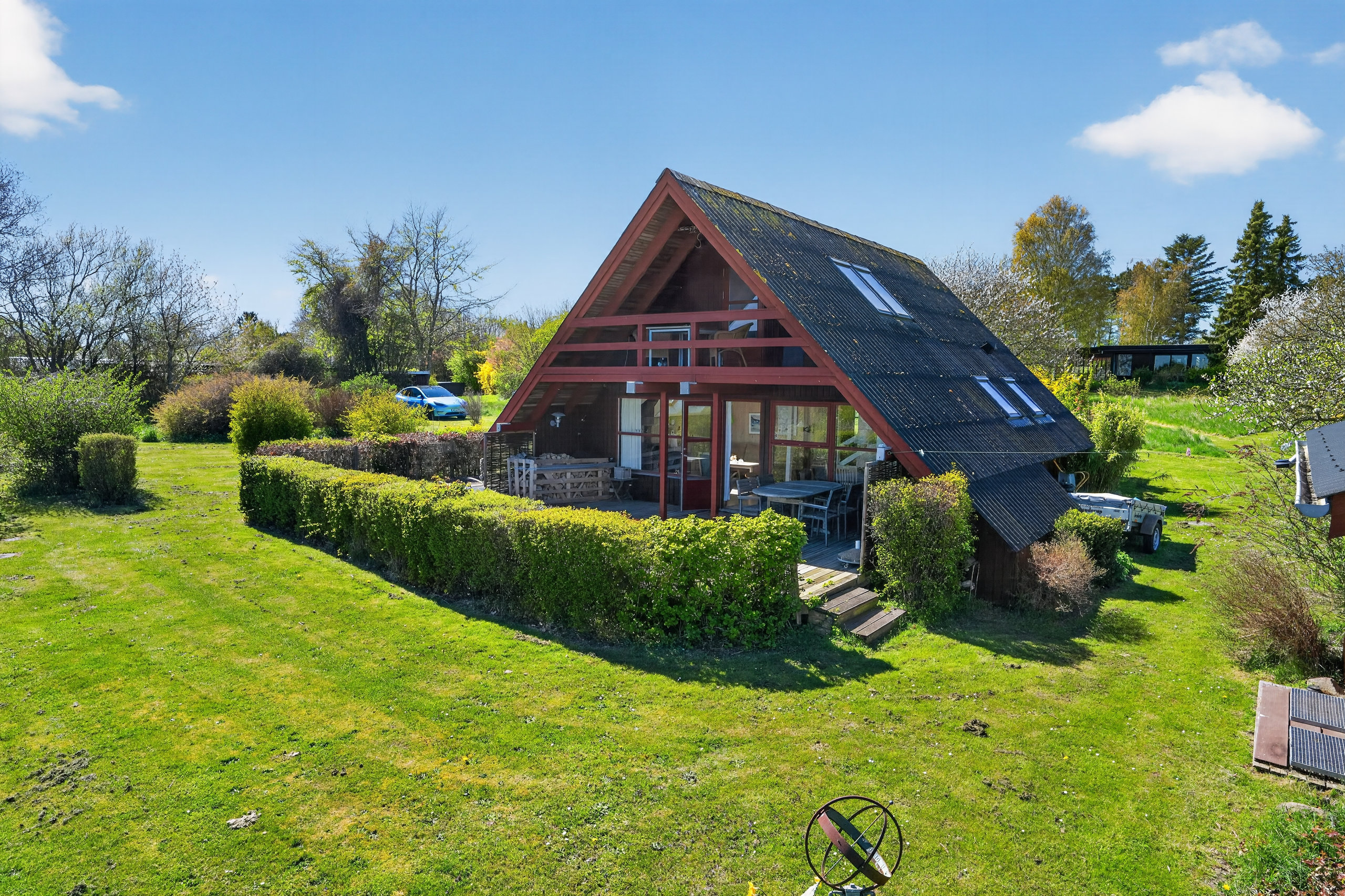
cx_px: 672
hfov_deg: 81.2
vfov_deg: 59.5
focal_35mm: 21
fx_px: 784
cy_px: 448
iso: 400
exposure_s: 1/320
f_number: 7.1
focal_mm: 21
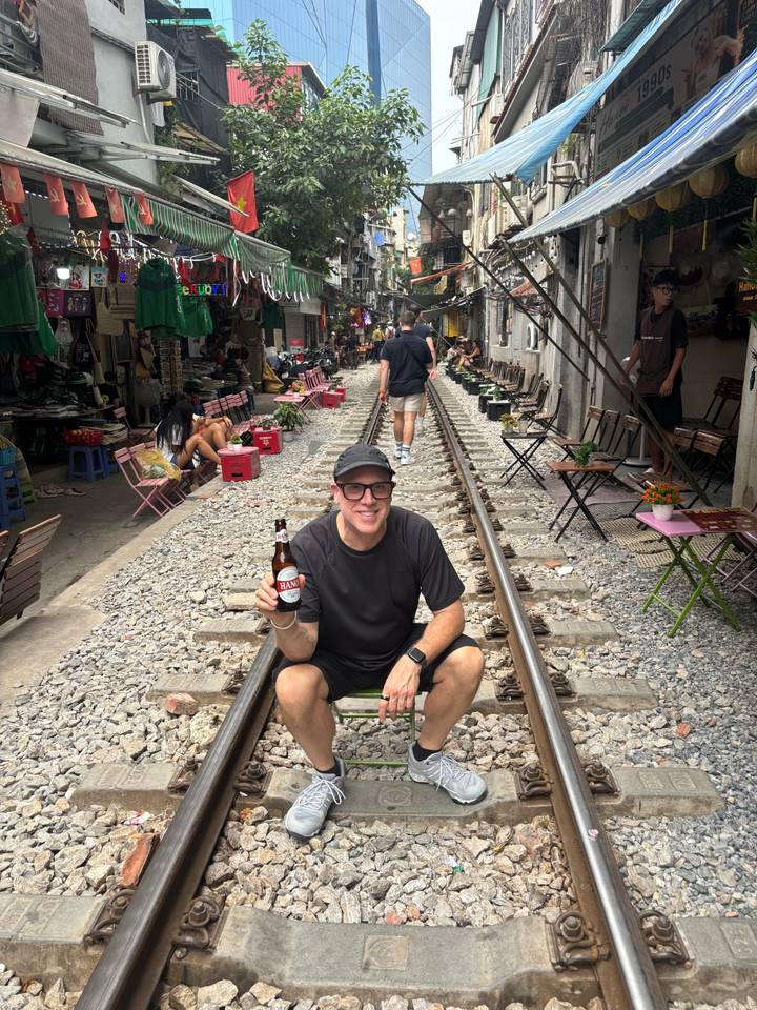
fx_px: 758
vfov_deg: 67.3
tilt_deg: -12.8
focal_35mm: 26
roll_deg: -0.6
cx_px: 378
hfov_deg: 53.1
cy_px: 505
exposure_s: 1/574
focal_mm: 5.96
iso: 50
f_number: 1.6
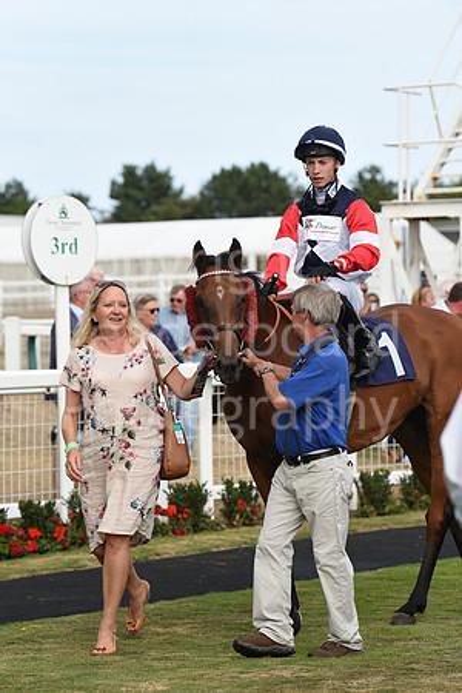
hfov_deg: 8.3
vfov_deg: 12.5
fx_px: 3176
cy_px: 346
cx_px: 231
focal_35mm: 165
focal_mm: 165
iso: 400
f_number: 5.6
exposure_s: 1/1250
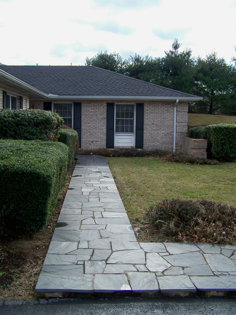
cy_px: 158
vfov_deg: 49.0
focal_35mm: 38
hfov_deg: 37.7
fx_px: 345
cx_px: 118
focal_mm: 6.3
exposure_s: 1/500
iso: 64
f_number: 2.8
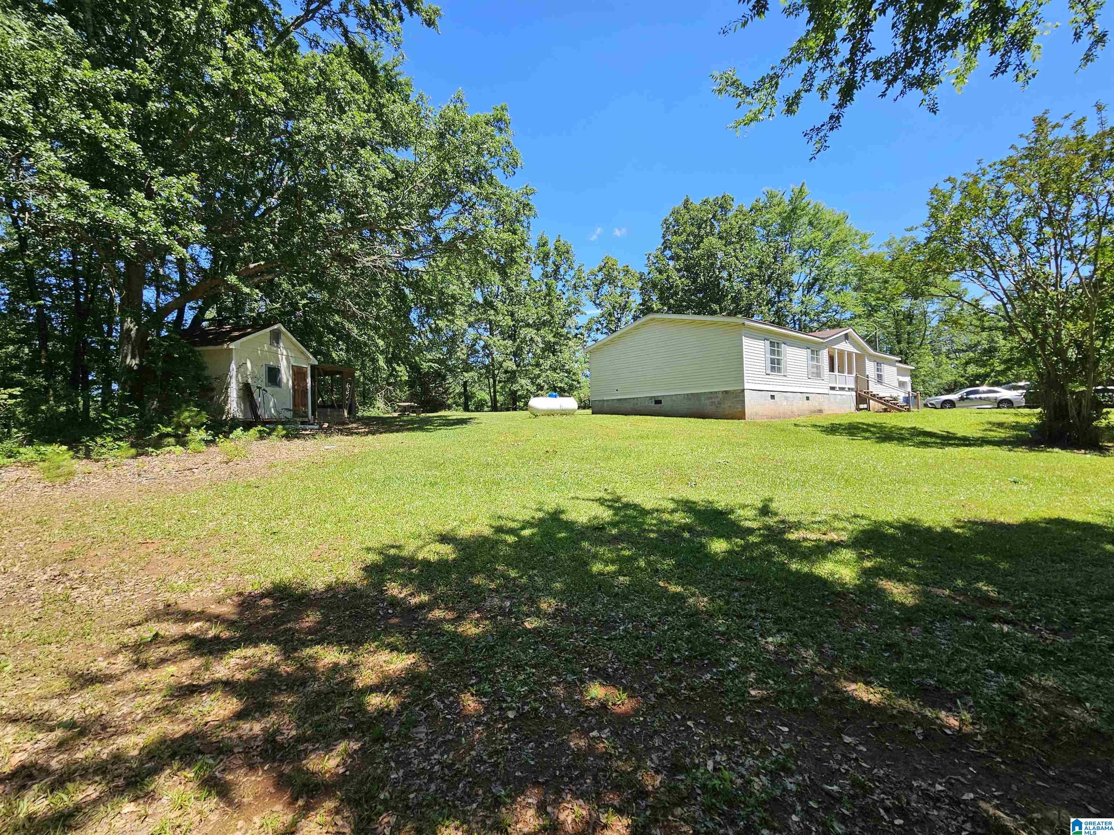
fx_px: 418
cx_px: 557
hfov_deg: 106.2
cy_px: 418
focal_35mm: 13
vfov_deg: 89.9
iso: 50
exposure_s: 1/950
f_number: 2.2
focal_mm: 2.2
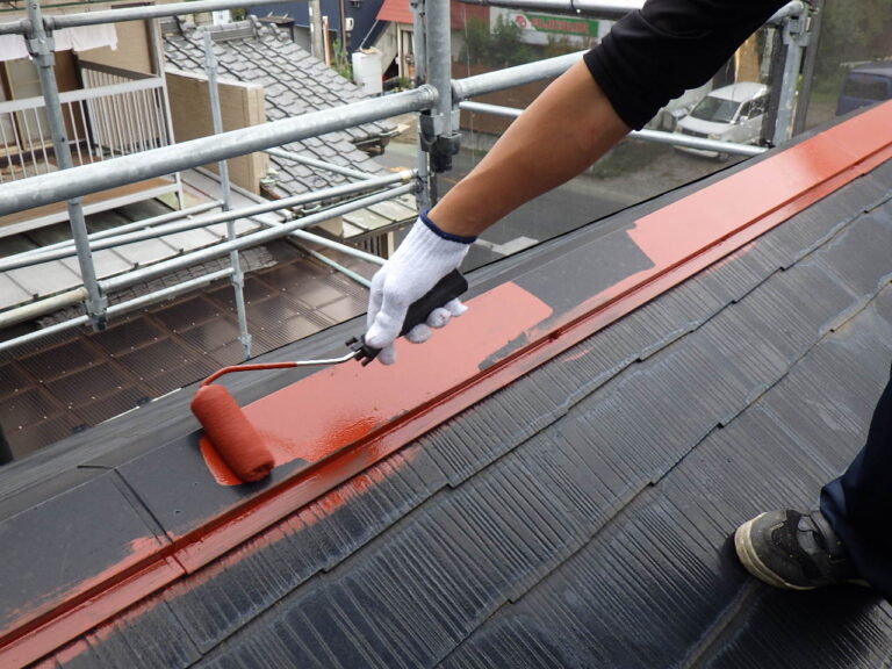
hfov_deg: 54.0
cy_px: 334
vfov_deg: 41.8
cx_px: 446
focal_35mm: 34
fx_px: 876
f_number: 3.8
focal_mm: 6.1
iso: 125
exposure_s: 1/160
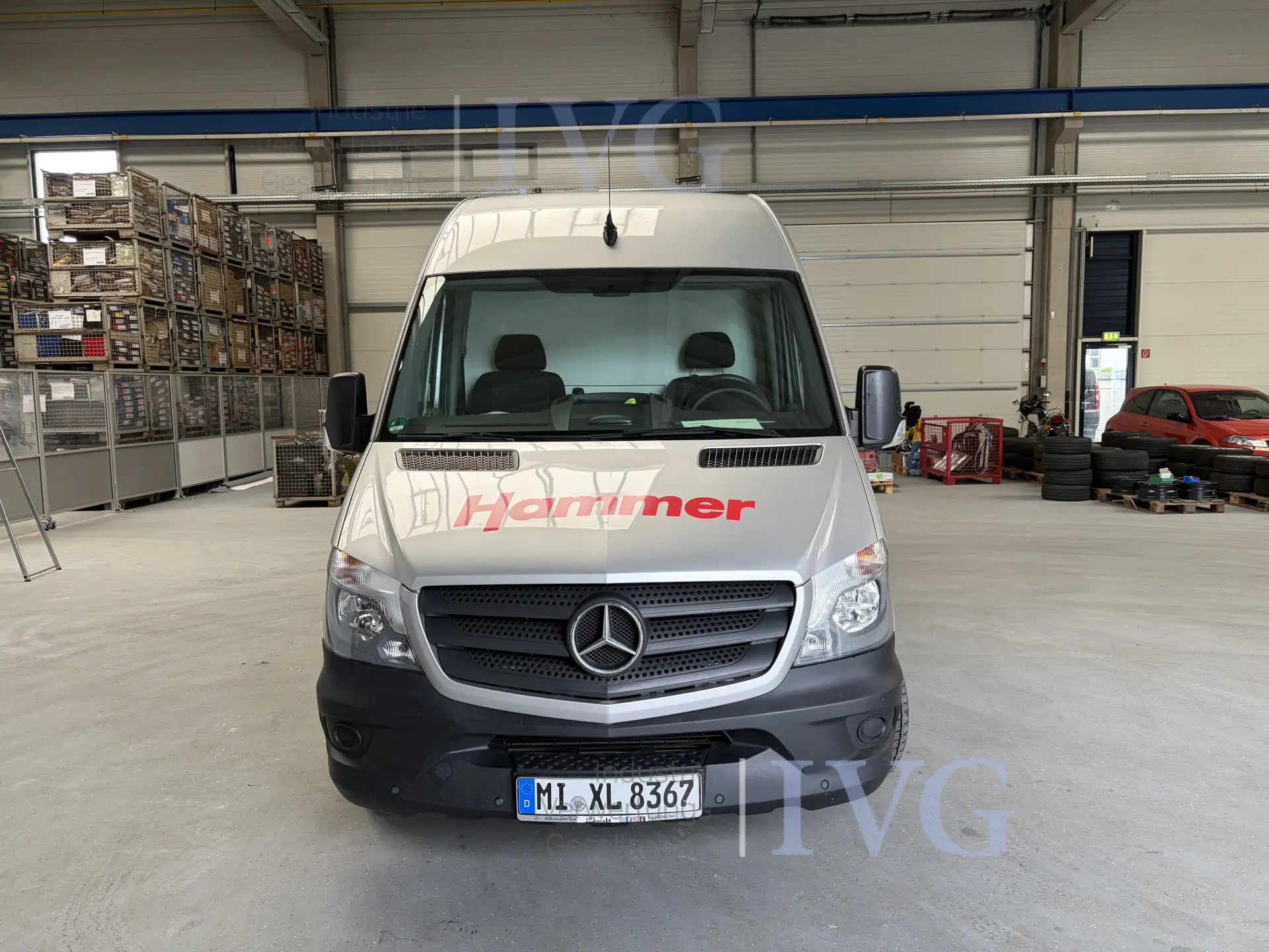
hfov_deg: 67.3
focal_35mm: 26
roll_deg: +0.6
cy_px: 476
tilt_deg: -5.7
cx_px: 634
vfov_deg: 53.1
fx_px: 953
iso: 64
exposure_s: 1/122
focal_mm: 5.96
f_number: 1.6
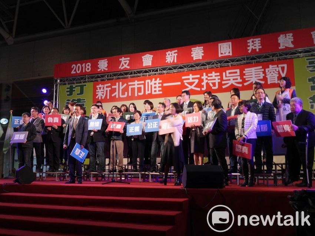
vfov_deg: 39.6
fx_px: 328
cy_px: 118
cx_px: 158
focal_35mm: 36
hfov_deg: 51.4
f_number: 16
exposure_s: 1/4
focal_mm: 18
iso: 200
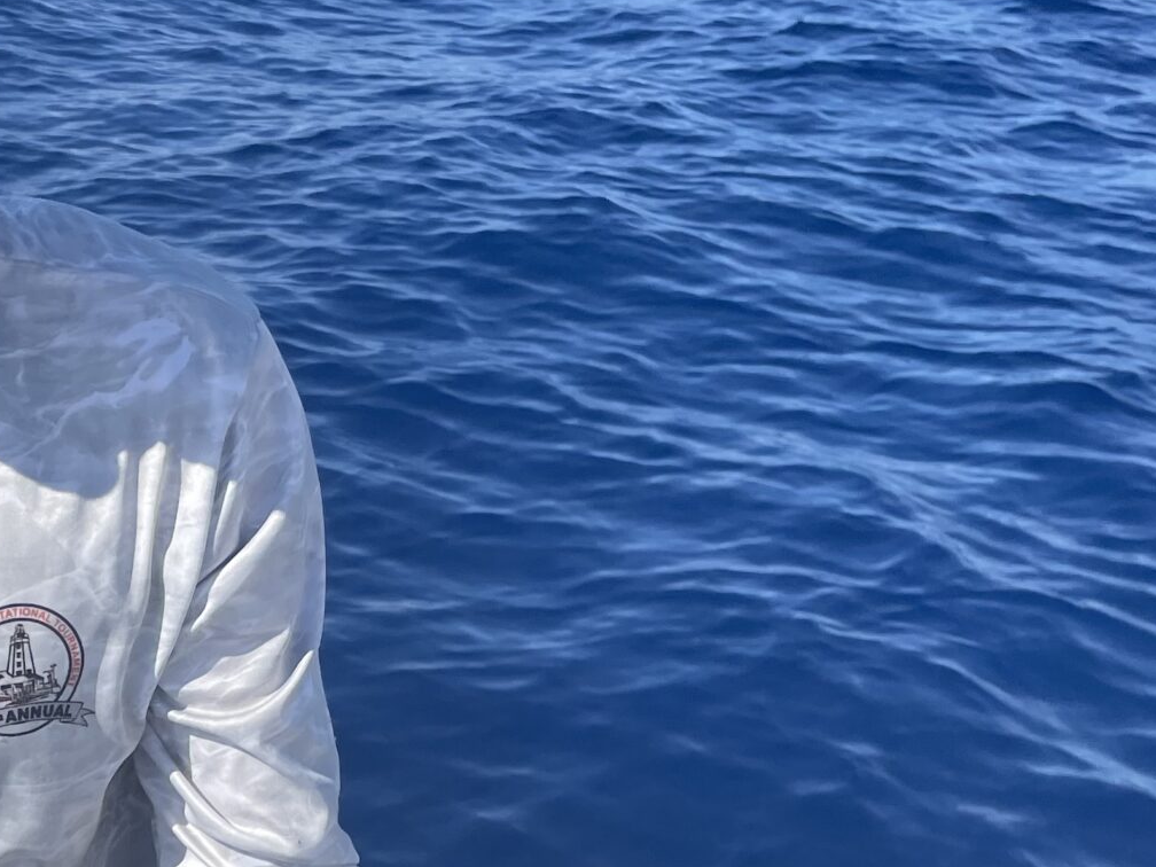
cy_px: 795
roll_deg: -0.5
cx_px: 96
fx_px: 2204
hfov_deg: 28.2
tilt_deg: -28.8
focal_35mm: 66
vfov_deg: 21.7
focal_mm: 4.2
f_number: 1.6
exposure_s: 1/3300
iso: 32
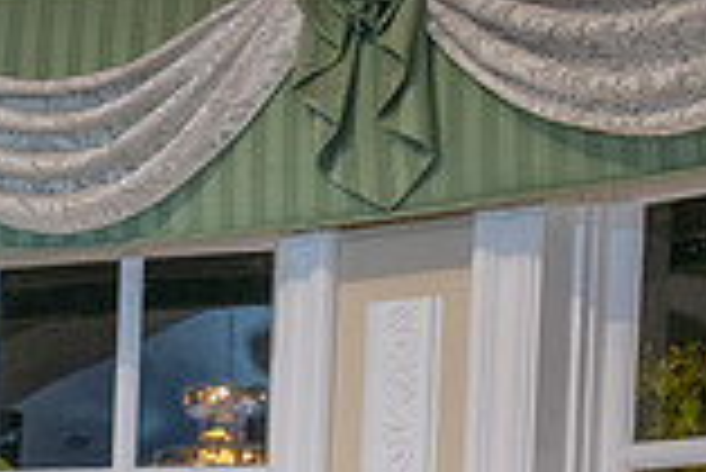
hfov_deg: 15.8
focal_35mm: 122
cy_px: 811
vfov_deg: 10.7
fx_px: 2395
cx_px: -256
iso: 640
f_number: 3.2
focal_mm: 33
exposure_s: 1/160
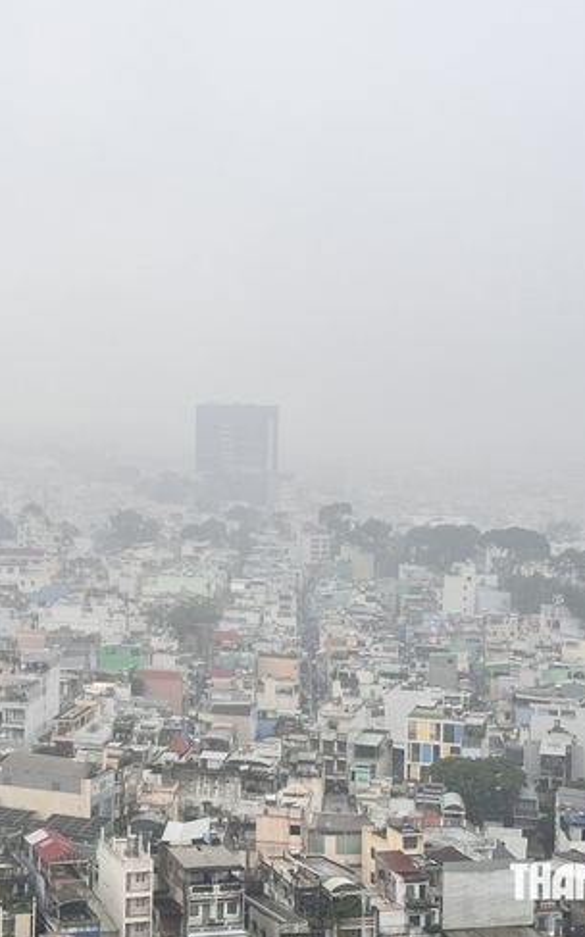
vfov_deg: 29.8
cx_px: 110
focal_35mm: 69
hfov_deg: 18.7
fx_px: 1762
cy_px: 468
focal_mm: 6.86
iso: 64
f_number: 1.78
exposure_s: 1/681
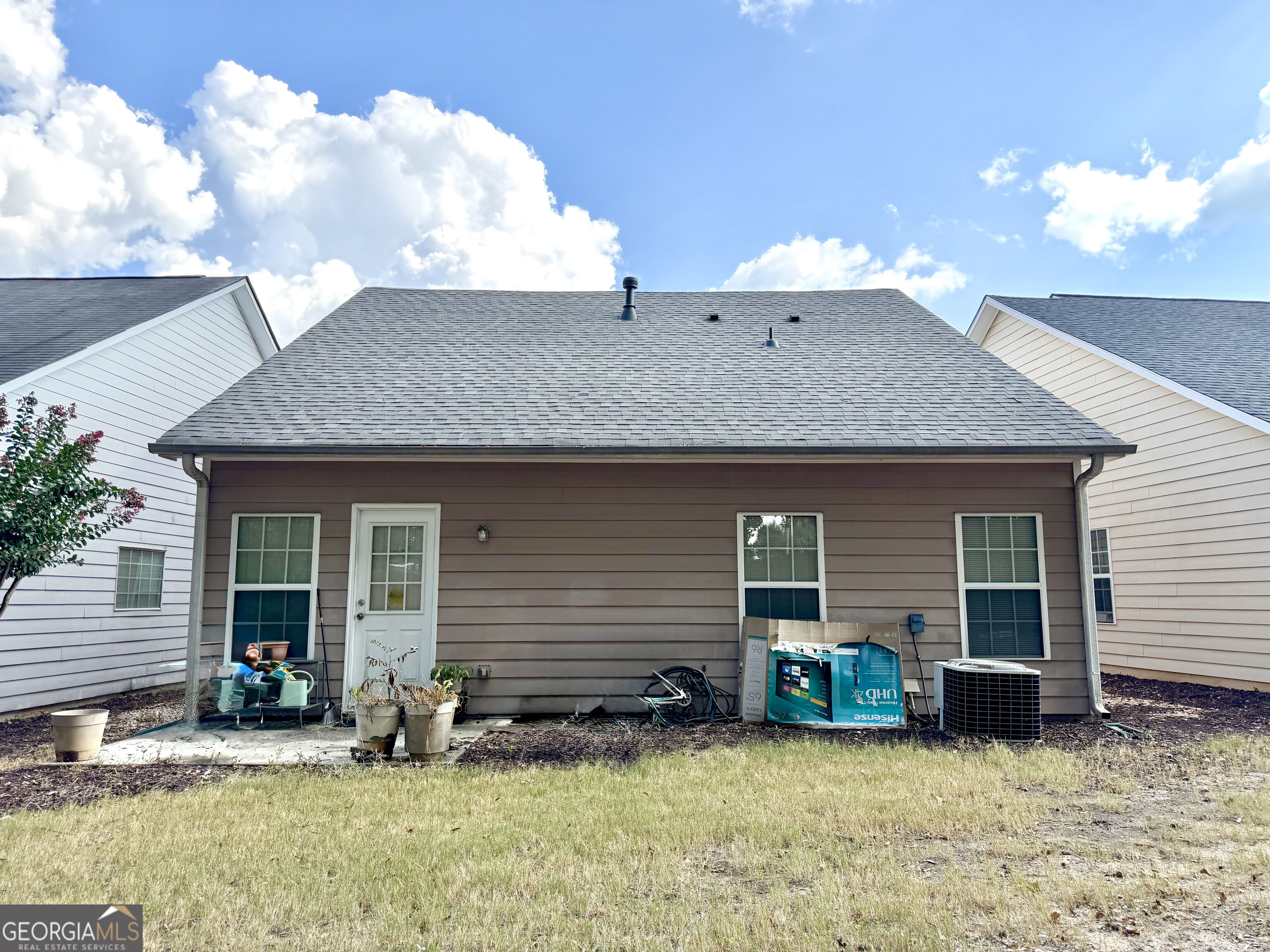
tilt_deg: +8.4
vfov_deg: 56.8
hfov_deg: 71.6
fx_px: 881
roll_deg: +0.0
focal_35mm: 24
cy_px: 476
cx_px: 635
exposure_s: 1/567
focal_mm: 6.76
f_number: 1.78
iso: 100
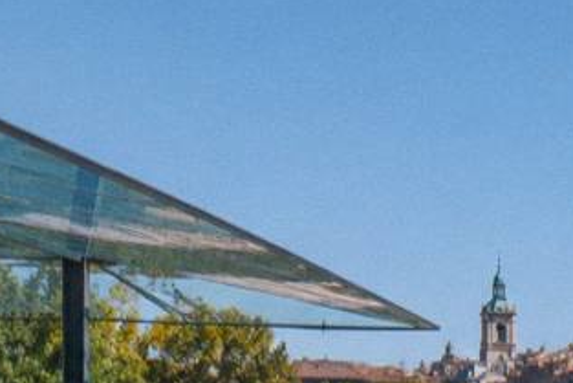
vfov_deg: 8.9
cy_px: 572
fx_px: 2388
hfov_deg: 13.2
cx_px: 751
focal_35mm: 150
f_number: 7.1
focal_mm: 47
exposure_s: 1/640
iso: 500
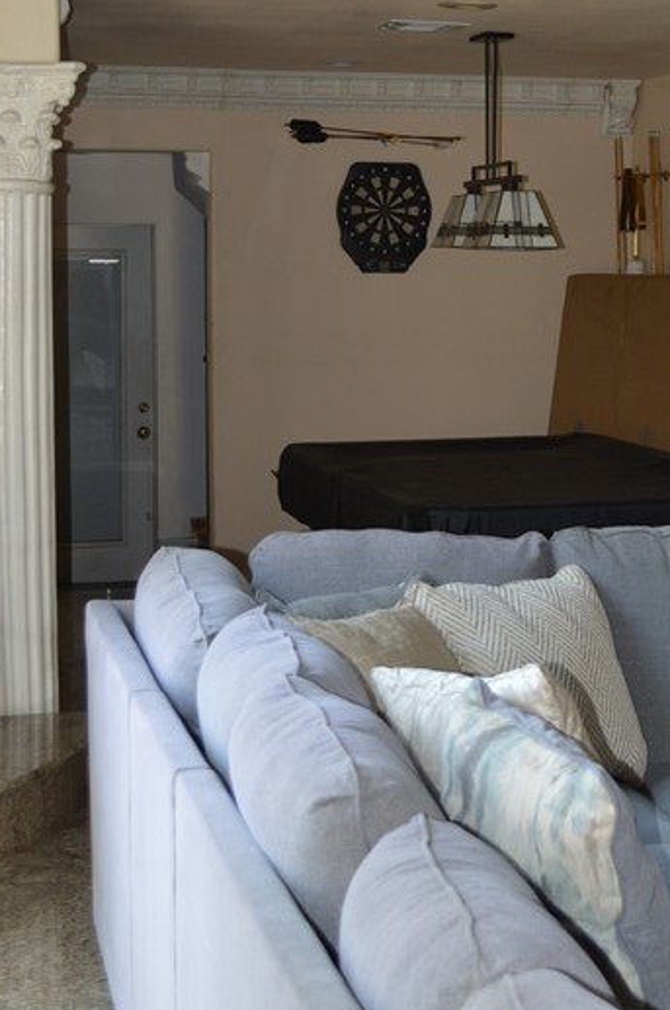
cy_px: 310
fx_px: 2297
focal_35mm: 82
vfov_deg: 24.6
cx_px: 688
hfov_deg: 16.2
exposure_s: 1/100
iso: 400
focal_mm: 26
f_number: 4.2
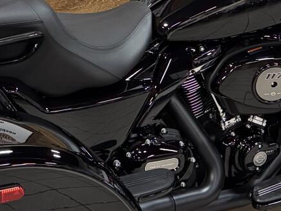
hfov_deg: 17.7
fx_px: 901
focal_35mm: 111
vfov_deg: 13.3
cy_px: 92
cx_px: 87
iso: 320
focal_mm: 6.76
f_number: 1.78
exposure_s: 1/60
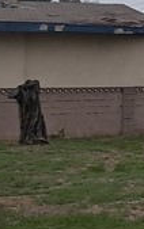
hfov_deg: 6.7
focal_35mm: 173
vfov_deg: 11.9
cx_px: 462
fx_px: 1084
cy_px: -34
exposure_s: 1/50
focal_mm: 4
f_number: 1.8
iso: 160
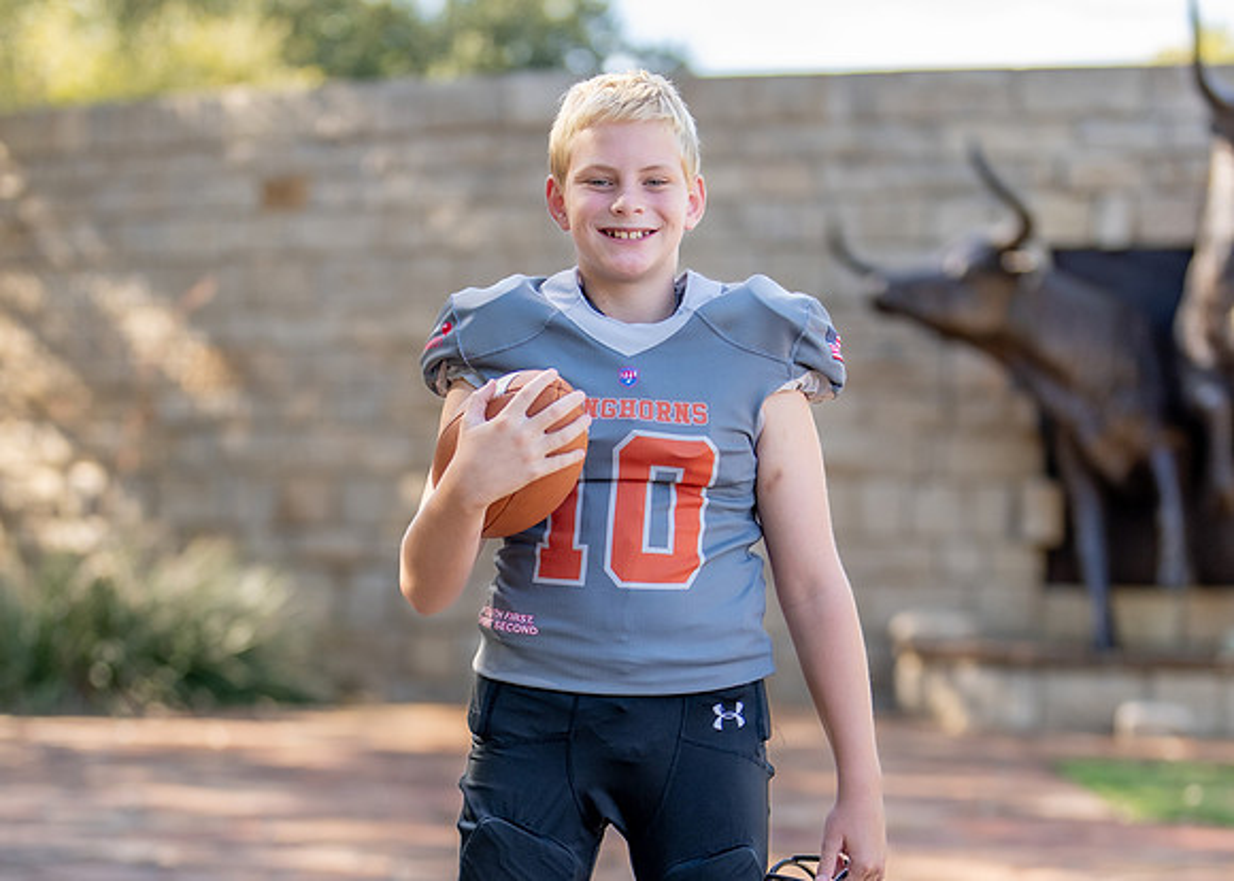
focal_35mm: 106
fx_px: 3723
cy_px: 756
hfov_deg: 18.8
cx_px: 647
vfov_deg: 13.4
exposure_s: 1/1250
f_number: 1.2
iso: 100
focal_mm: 50
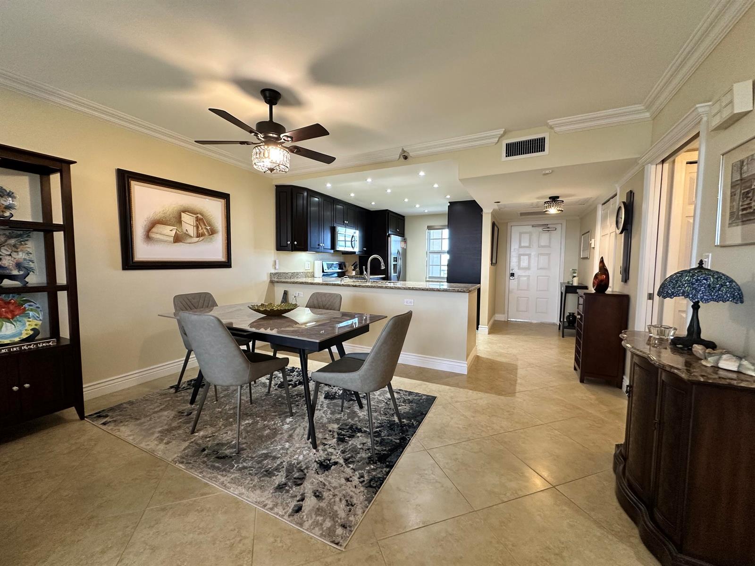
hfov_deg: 102.1
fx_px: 305
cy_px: 283
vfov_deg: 85.7
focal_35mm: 14
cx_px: 378
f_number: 2.2
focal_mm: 2.22
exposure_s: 1/60
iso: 250
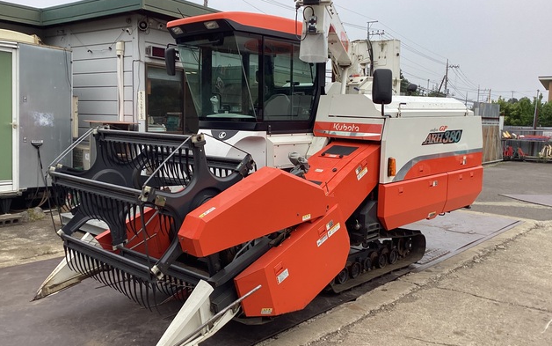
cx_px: 276
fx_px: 497
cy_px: 167
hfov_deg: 58.1
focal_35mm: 33
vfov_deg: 38.3
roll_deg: -1.4
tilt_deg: -5.3
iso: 25
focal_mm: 3.3
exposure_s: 1/120
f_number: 2.4
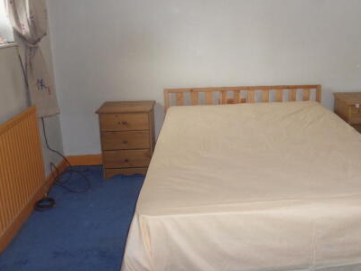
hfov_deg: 51.4
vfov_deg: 40.4
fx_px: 365
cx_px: 247
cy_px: 102
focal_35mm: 35
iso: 160
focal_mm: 4
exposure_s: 1/30
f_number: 3.2
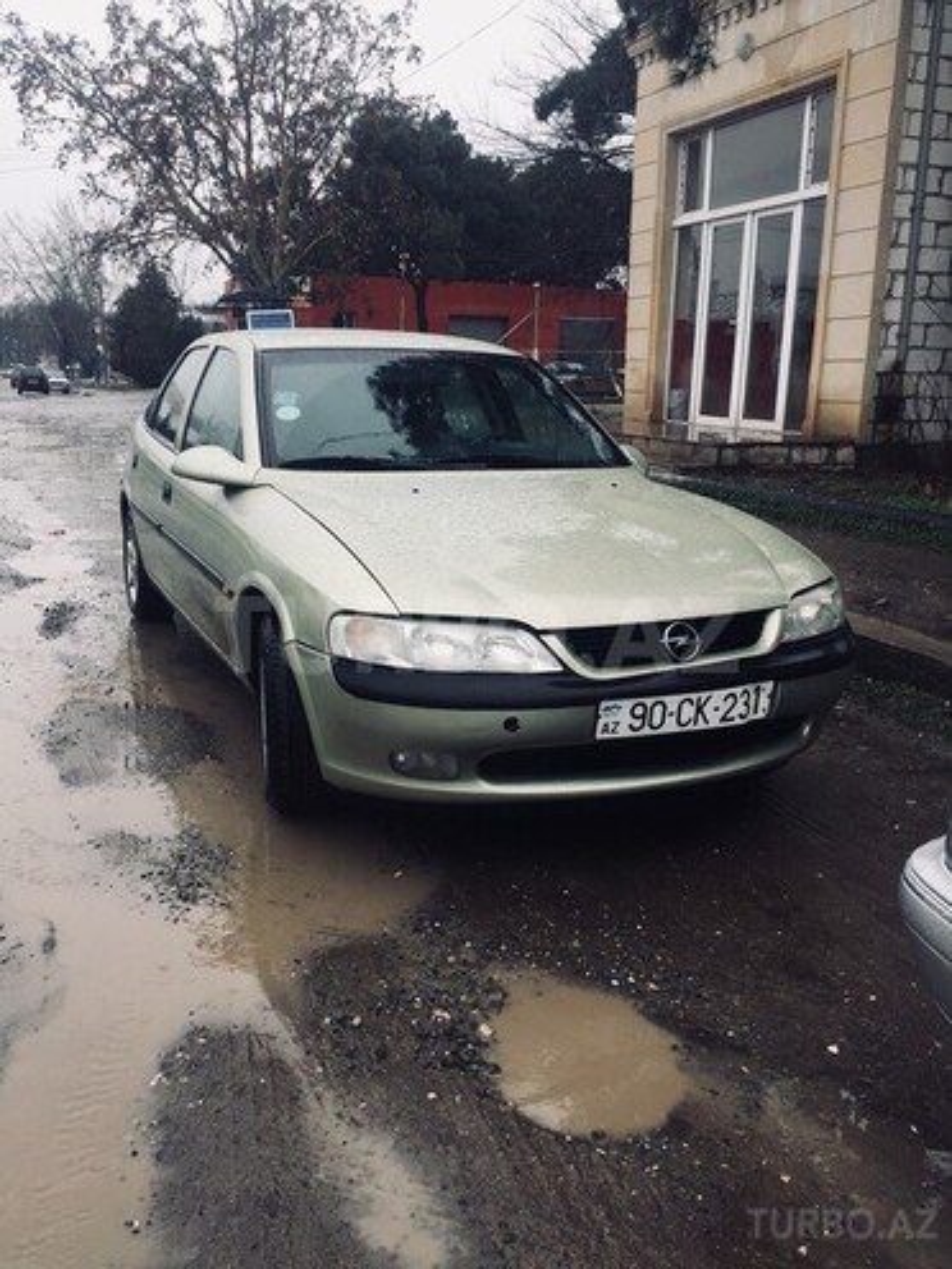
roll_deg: -0.2
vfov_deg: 61.7
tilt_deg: -13.3
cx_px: 476
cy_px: 634
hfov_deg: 48.2
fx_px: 1063
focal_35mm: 29
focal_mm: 4.15
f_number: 2.2
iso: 32
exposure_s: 1/199
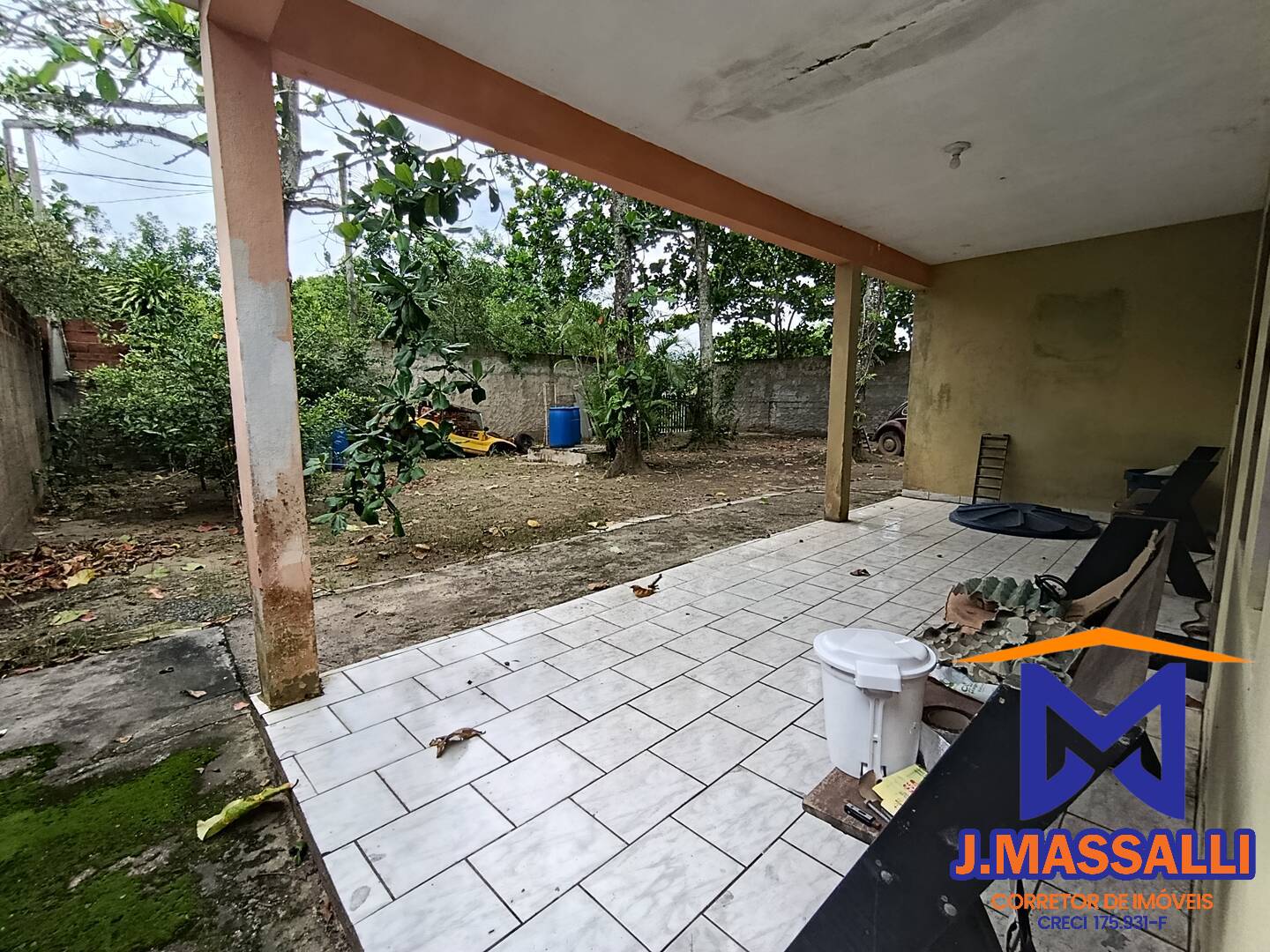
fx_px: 550
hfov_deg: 98.2
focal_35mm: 15
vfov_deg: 81.7
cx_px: 635
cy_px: 476
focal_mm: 1.65
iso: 50
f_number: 2.2
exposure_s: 1/310
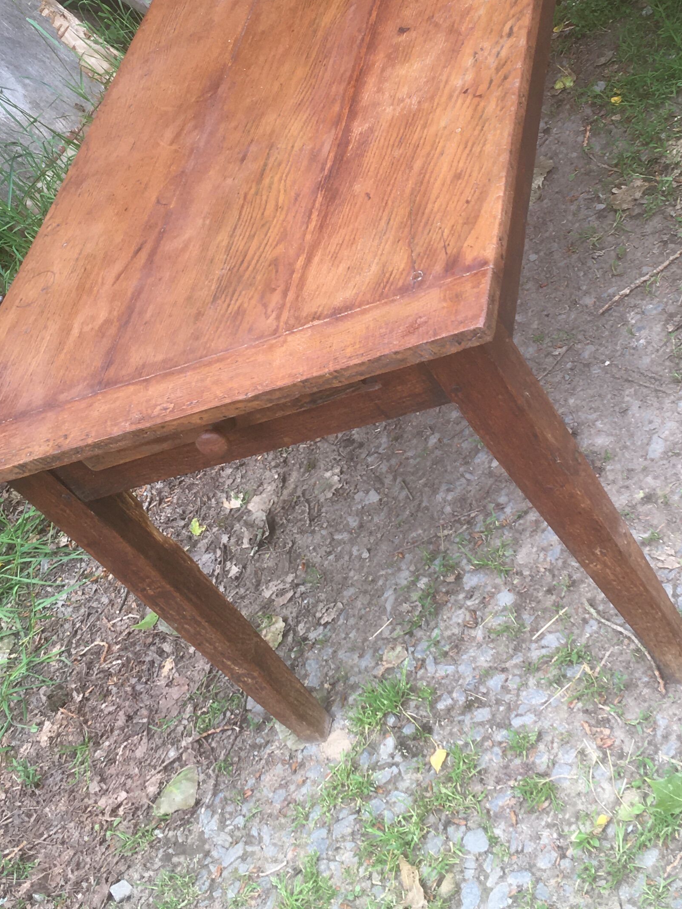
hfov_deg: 26.5
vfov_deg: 34.5
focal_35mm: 55
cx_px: 426
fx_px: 1445
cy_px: 286
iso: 25
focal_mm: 4.15
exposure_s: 1/50
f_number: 2.2
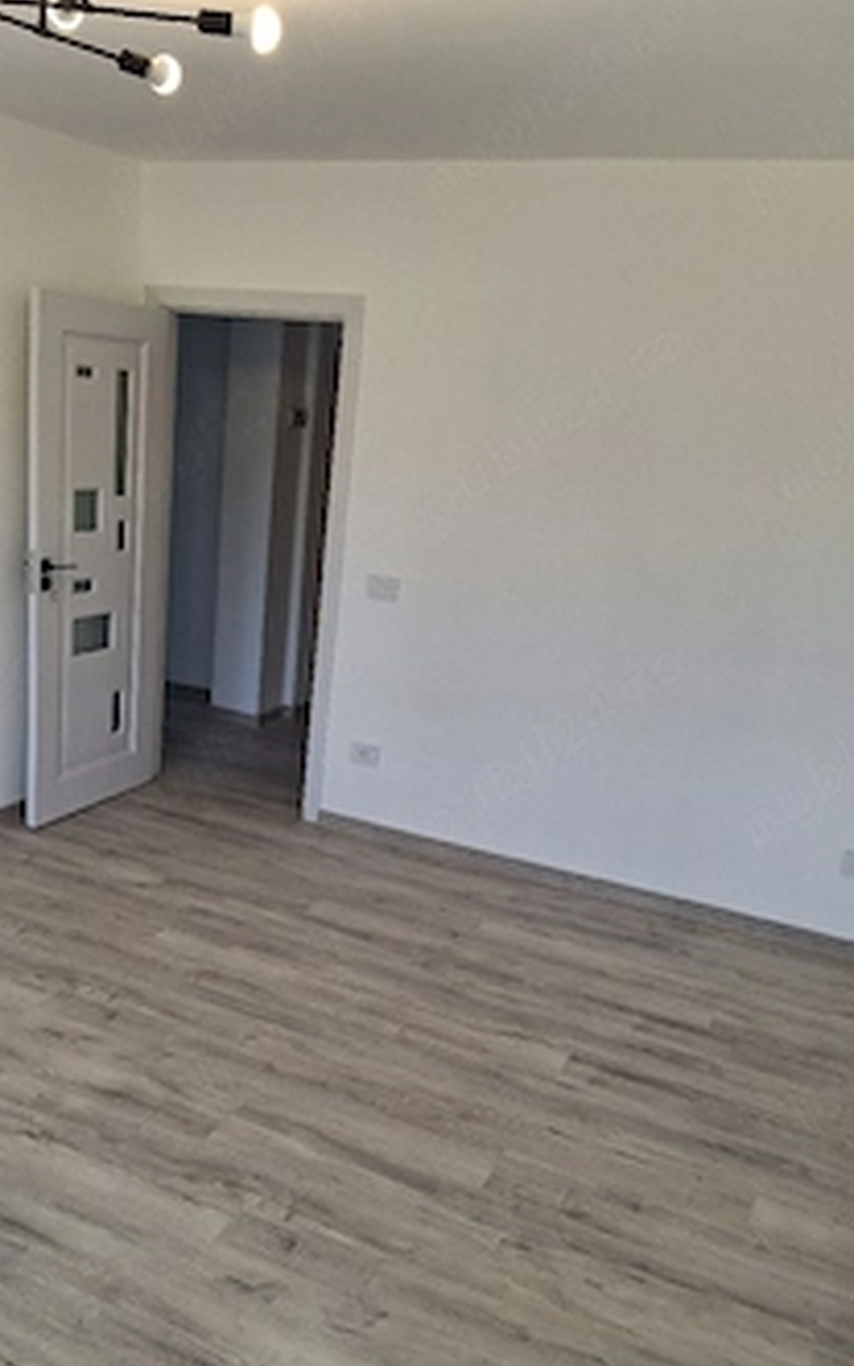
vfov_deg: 59.3
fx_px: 1191
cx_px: 314
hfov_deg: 39.2
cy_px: 796
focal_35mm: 32
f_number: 1.8
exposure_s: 1/120
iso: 32
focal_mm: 4.69
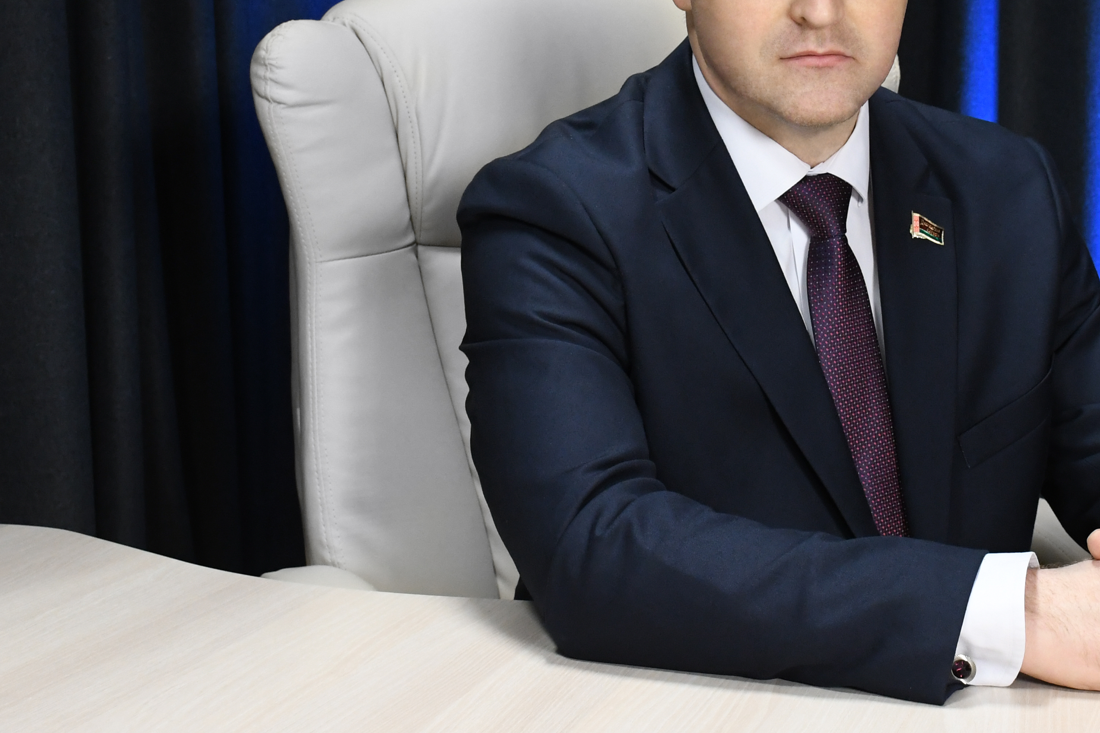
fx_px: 2200
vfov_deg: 18.8
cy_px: 207
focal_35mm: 72
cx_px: 828
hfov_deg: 27.7
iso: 2000
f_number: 6.3
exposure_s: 1/125
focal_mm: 26
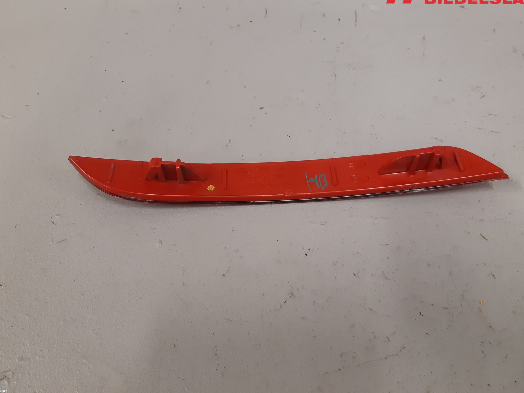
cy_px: 175
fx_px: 439
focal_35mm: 29
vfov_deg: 48.1
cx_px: 269
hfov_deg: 61.7
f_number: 1.7
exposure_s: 1/50
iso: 125
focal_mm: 3.93
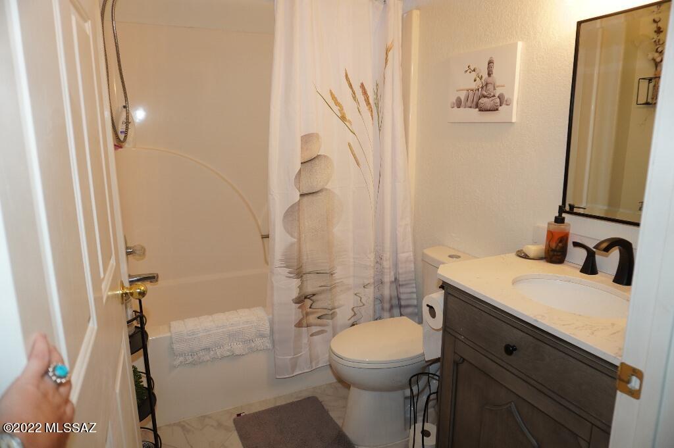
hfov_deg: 73.8
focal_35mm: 24
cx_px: 337
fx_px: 449
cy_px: 224
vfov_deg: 53.1
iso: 250
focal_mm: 16
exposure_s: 1/160
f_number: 4
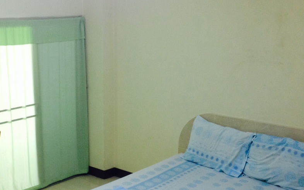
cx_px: 105
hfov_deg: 35.4
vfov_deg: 22.6
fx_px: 472
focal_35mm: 57
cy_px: 130
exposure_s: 1/20
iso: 100
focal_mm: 4.12
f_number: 2.4
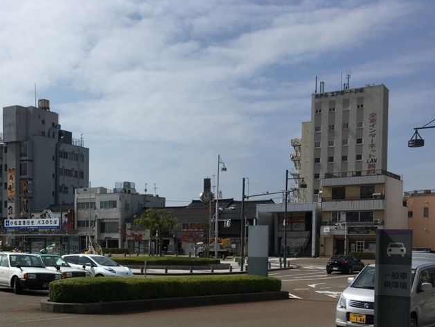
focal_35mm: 47
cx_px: 100
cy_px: 257
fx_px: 591
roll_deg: -0.1
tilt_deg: -2.9
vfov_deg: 30.2
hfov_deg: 39.2
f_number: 2.2
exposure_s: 1/3846
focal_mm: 4.15
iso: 25
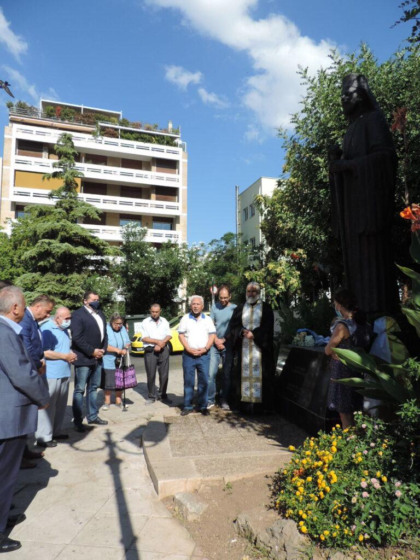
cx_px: 210
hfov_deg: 56.8
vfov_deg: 71.6
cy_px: 280
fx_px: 388
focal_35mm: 24
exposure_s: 1/1000
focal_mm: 4.3
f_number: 3
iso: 80
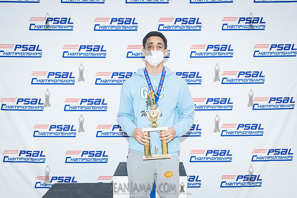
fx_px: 421
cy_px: 129
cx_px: 158
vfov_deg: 26.3
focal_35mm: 51
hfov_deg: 38.9
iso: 4000
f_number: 5
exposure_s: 1/250
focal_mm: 35
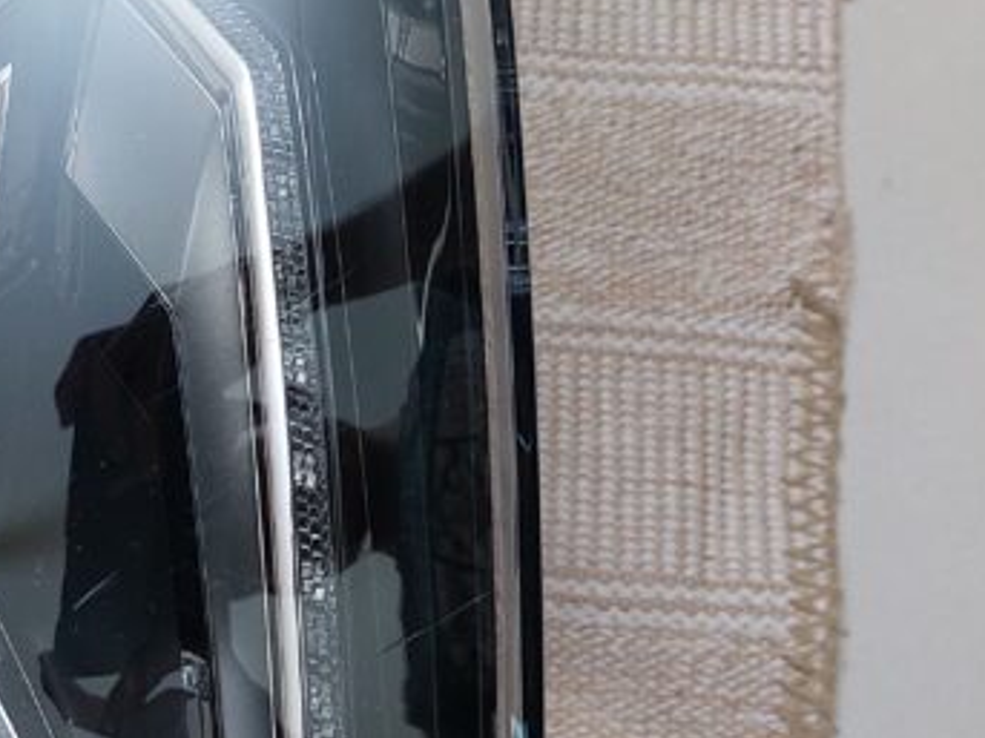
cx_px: -129
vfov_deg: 26.1
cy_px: 419
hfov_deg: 30.3
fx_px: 1593
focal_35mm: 56
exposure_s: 1/50
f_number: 1.8
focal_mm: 5.23
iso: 320
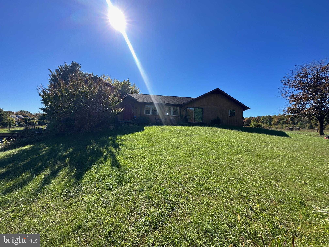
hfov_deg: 102.1
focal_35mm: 14
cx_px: 164
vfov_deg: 85.7
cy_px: 124
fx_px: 133
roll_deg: -2.0
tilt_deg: +1.8
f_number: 2.2
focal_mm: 2.22
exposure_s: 1/1618
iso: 50
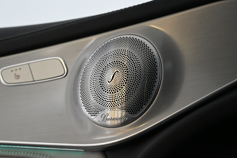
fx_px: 355
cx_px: 118
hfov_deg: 36.9
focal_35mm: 54
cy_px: 79
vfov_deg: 25.1
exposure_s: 1/60
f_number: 5.3
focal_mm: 36
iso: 3200
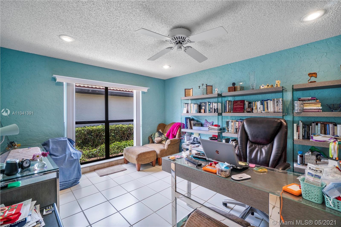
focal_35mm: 15
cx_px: 170
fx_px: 142
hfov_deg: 100.4
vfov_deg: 77.3
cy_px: 114
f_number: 11
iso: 160
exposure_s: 1/5
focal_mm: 10
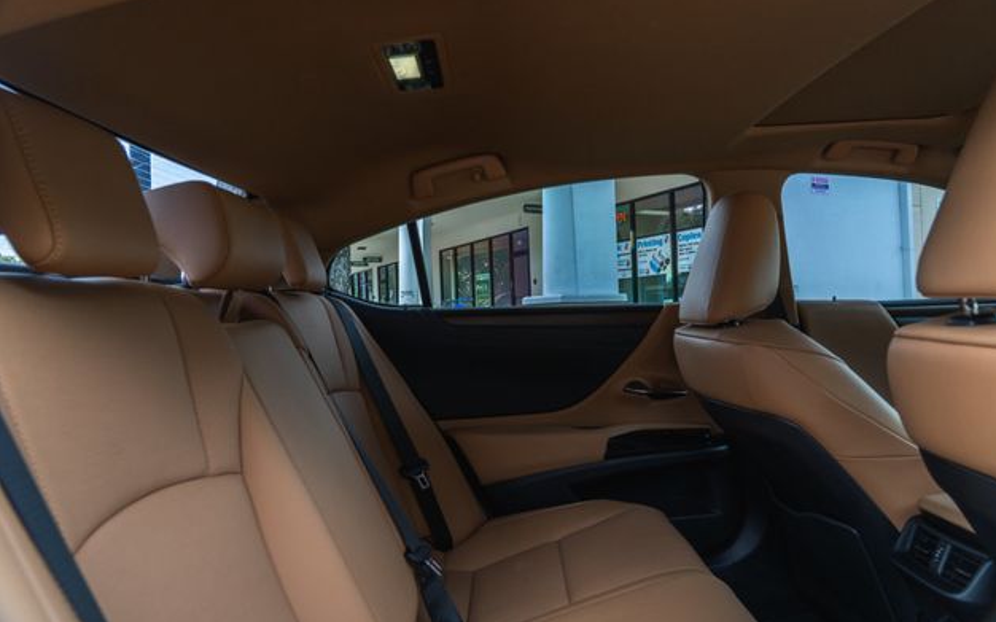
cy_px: 305
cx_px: 508
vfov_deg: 49.3
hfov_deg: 72.5
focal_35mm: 25
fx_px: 678
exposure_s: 1/50
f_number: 8
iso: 640
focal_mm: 24
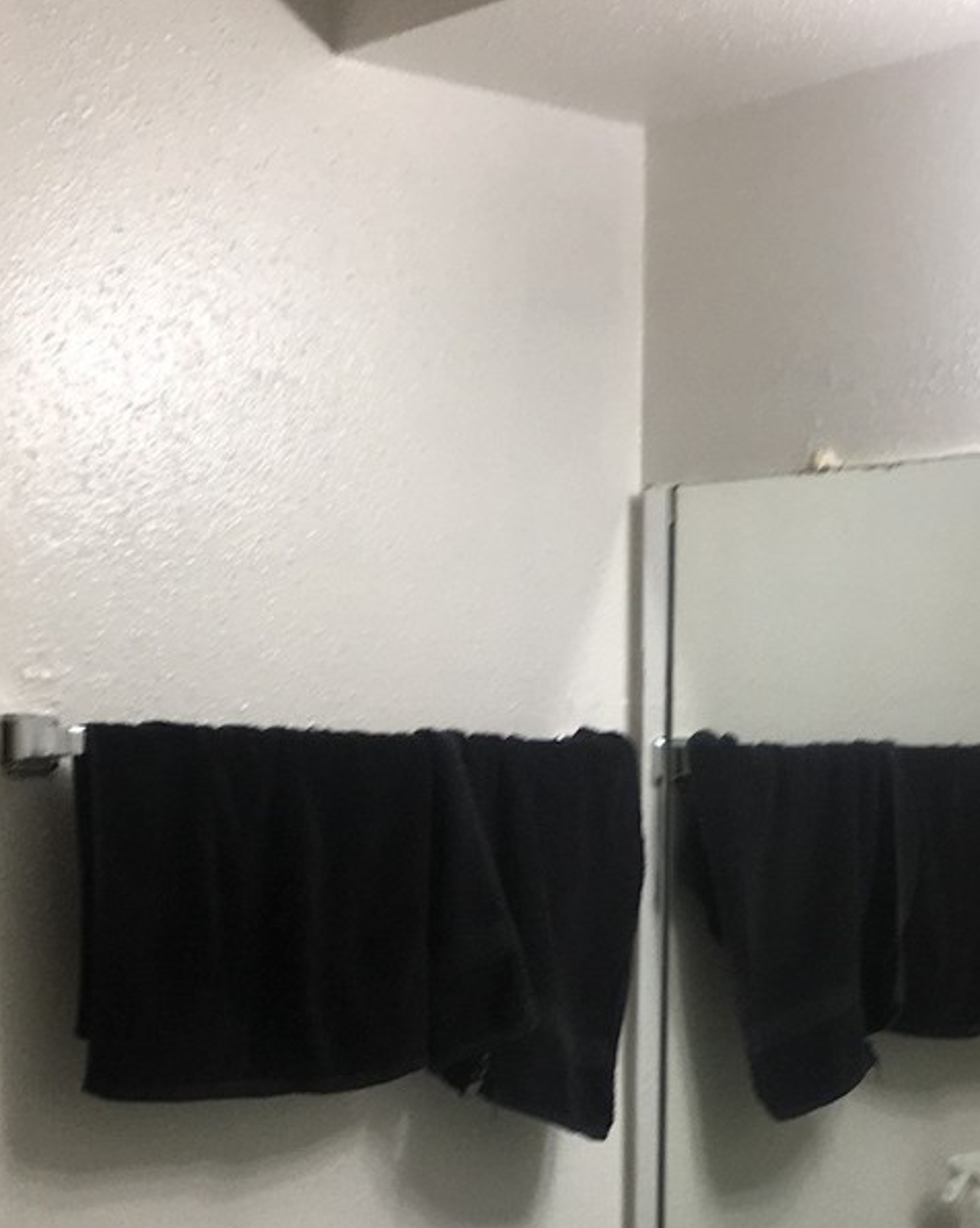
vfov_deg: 25.5
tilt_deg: -3.9
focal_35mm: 73
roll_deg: +1.3
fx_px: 2649
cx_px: 653
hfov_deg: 20.9
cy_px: 1026
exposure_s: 1/60
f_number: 2.2
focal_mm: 4.15
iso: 32
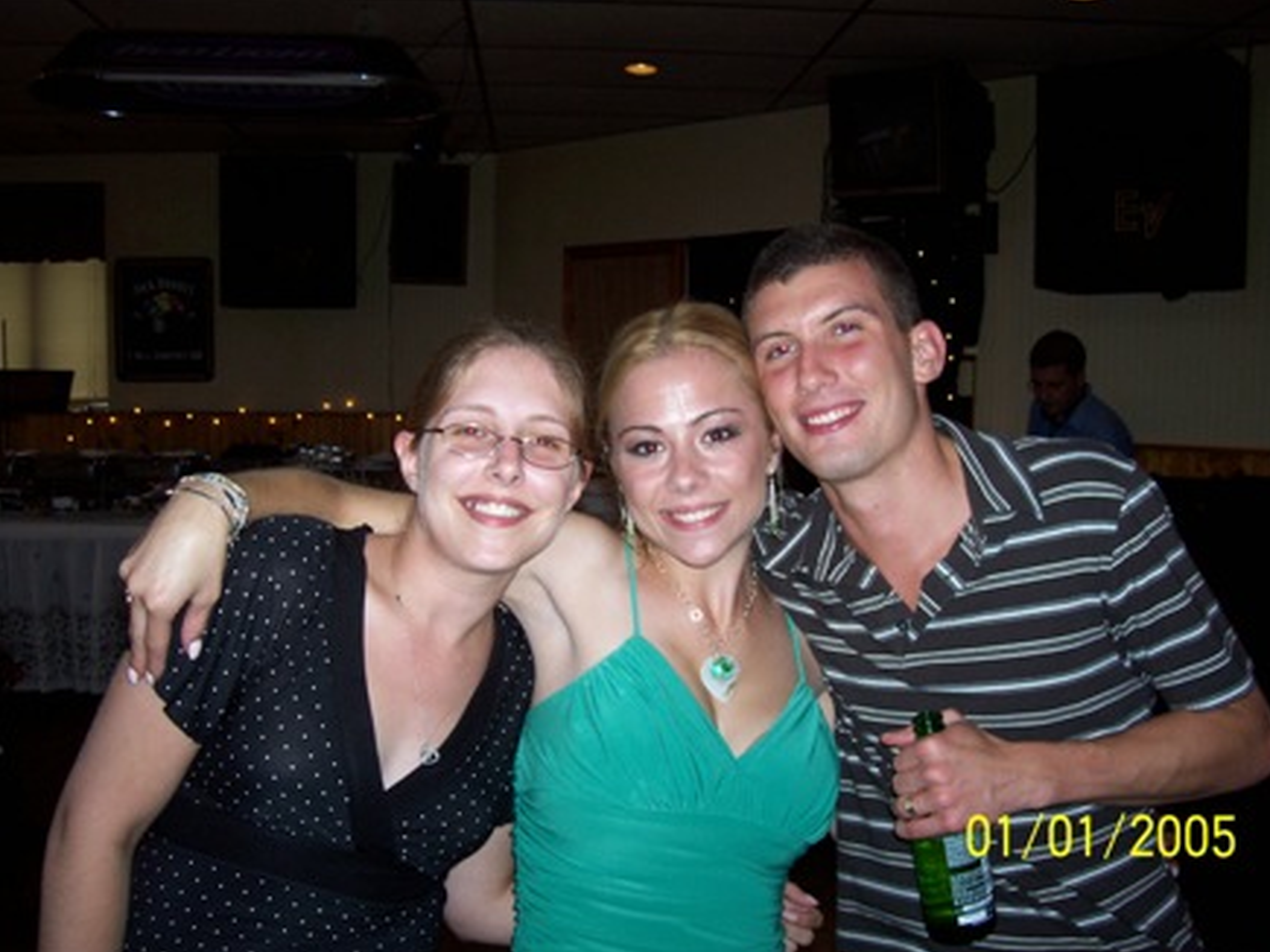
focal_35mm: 35
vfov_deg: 40.7
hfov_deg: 52.6
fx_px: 1284
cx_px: 648
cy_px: 476
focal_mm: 5.6
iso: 80
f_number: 2.7
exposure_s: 1/64
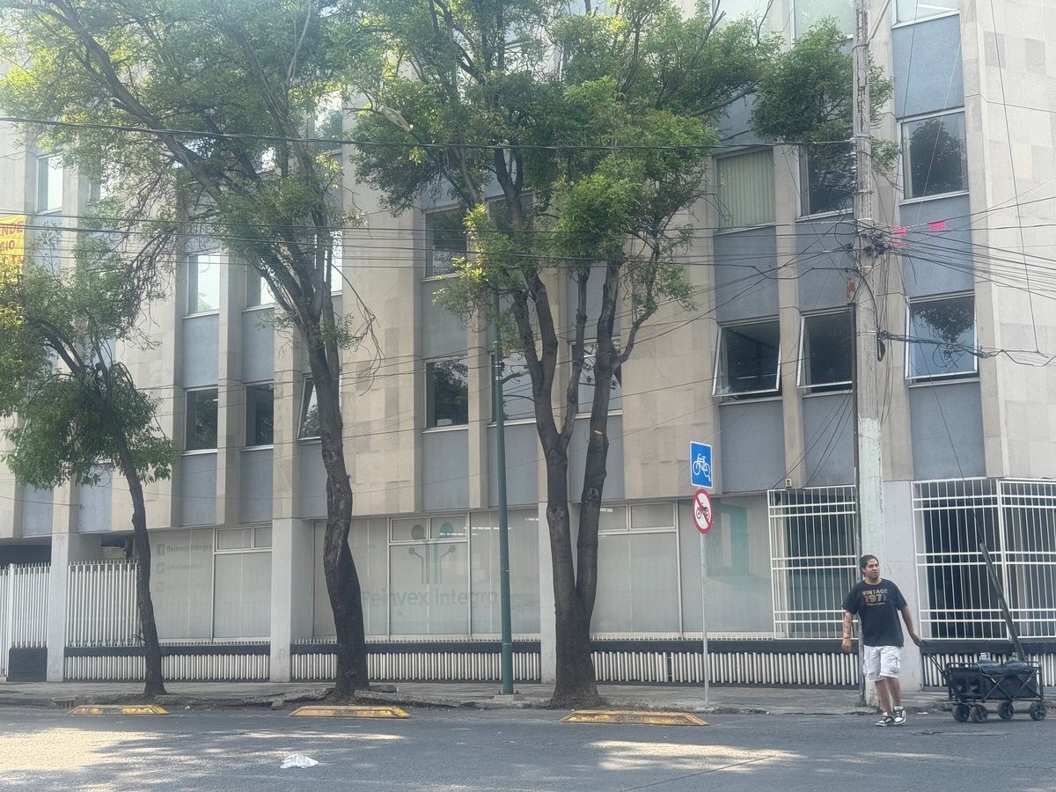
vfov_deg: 30.3
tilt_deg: +7.9
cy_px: 396
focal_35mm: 48
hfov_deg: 39.7
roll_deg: +2.2
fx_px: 1464
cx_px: 528
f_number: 1.78
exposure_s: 1/913
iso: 64
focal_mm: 6.76
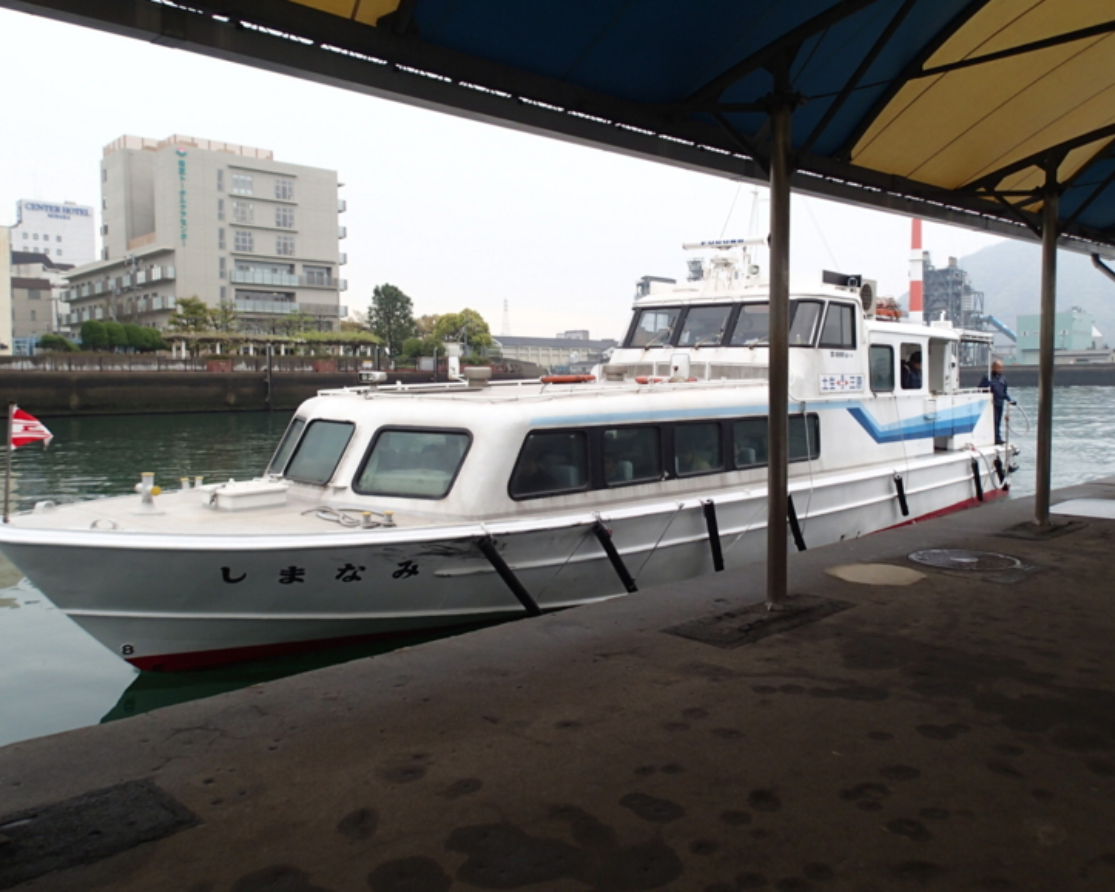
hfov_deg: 64.1
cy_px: 437
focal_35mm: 27
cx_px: 552
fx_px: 891
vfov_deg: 53.2
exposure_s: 1/80
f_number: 2.8
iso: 100
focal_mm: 4.5
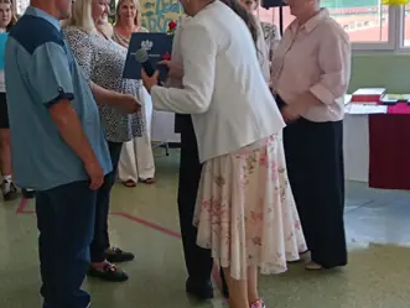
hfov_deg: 40.0
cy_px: 150
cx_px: 141
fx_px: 557
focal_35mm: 47
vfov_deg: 30.9
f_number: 1.8
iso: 100
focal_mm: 3.98
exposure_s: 1/33.3
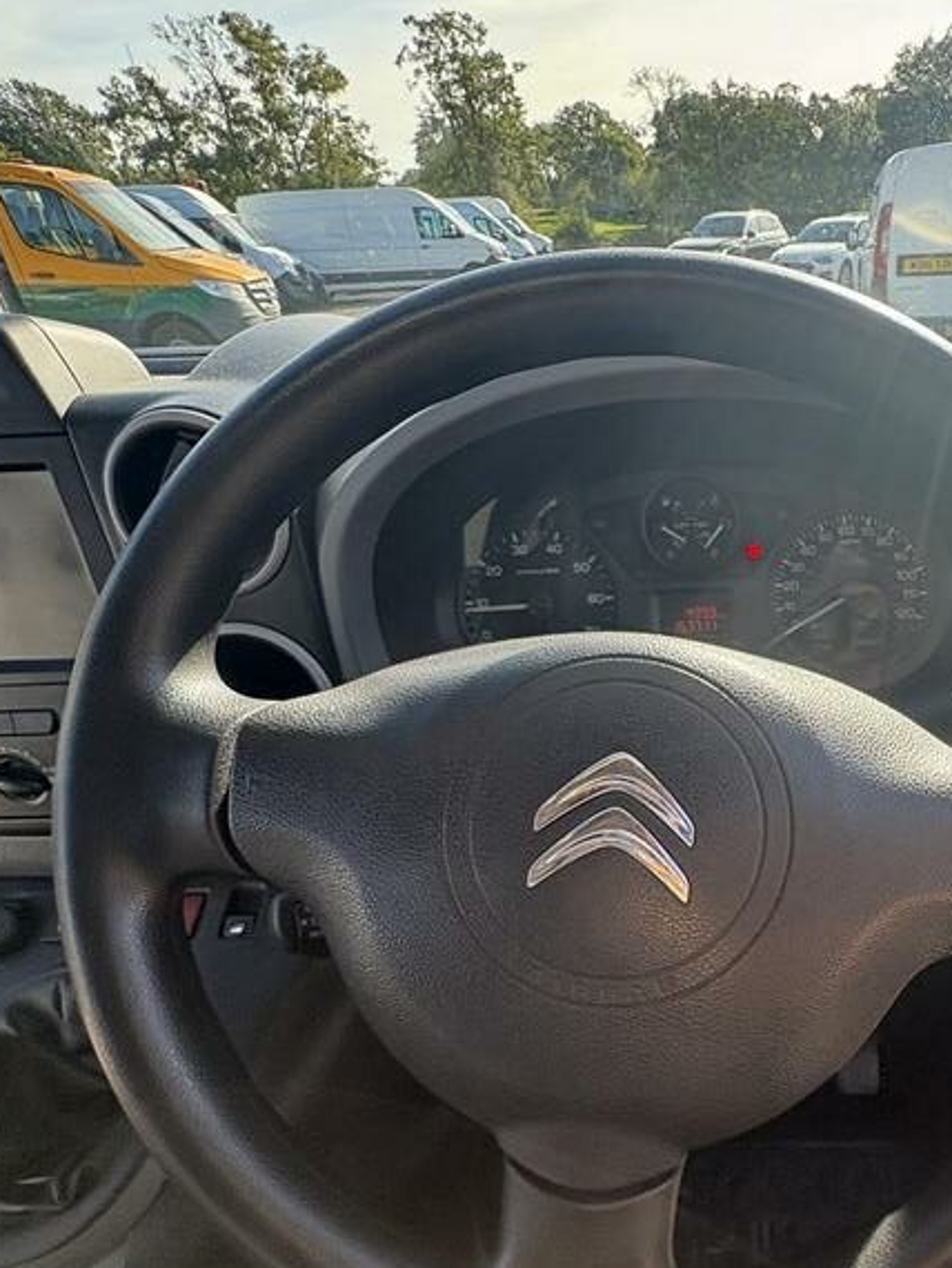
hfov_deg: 57.9
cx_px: 716
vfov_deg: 75.5
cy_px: 759
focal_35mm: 22
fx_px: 806
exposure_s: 1/185
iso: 64
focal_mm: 2.22
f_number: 2.2
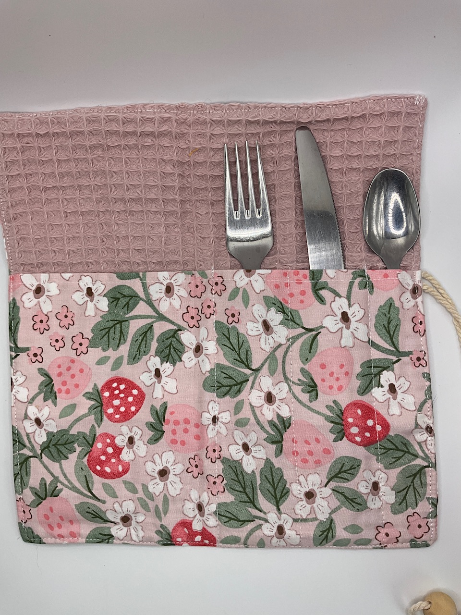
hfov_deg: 48.2
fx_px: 515
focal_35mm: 29
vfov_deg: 61.7
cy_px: 308
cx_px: 230
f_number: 1.8
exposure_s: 1/261
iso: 25
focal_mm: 3
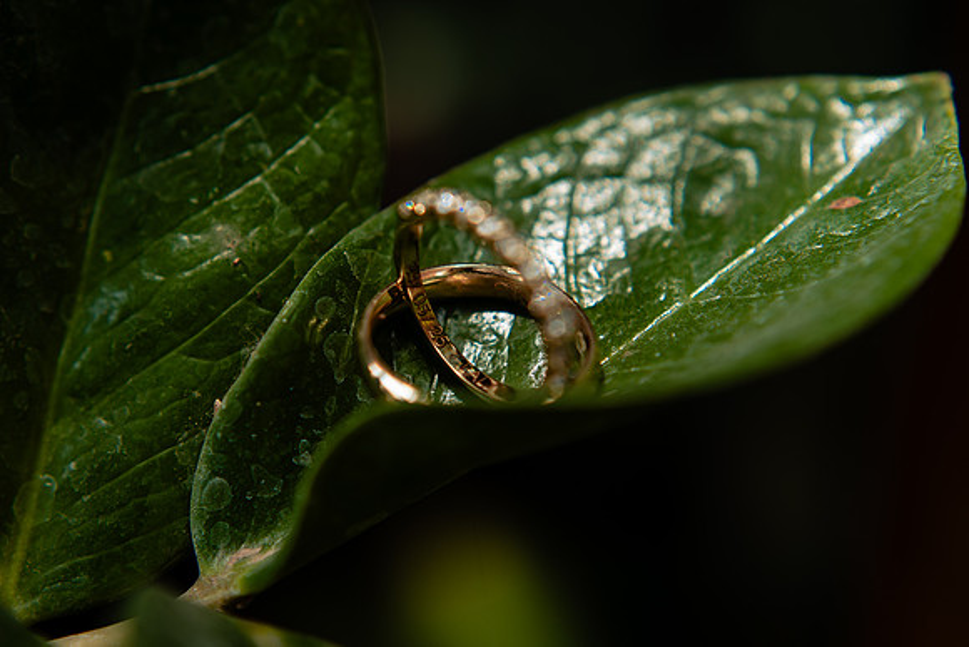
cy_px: 315
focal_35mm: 57
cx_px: 424
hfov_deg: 35.2
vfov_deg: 24.0
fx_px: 1523
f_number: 3.5
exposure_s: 1/400
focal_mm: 50
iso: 100
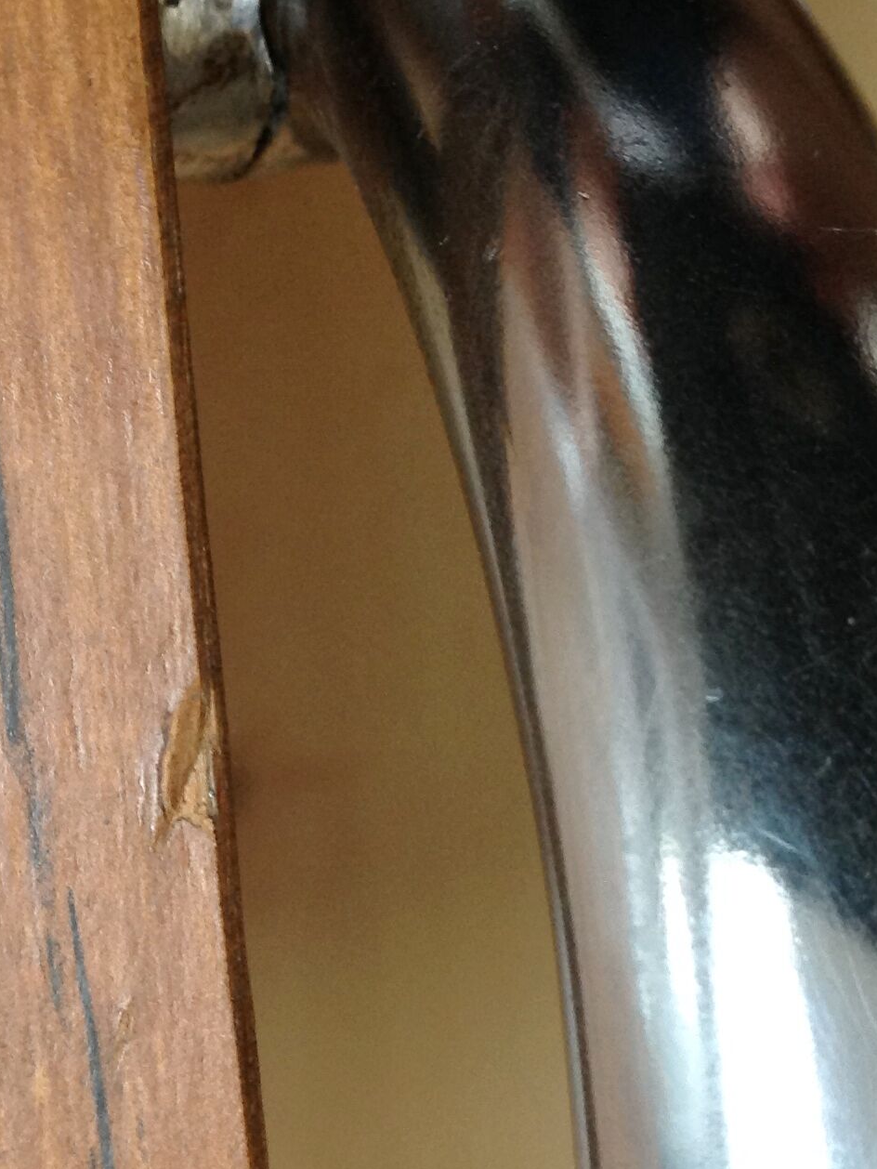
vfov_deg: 26.9
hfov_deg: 20.3
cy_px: 786
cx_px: 195
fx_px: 2431
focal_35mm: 72
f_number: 2.4
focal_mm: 4.28
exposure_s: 1/15
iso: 125
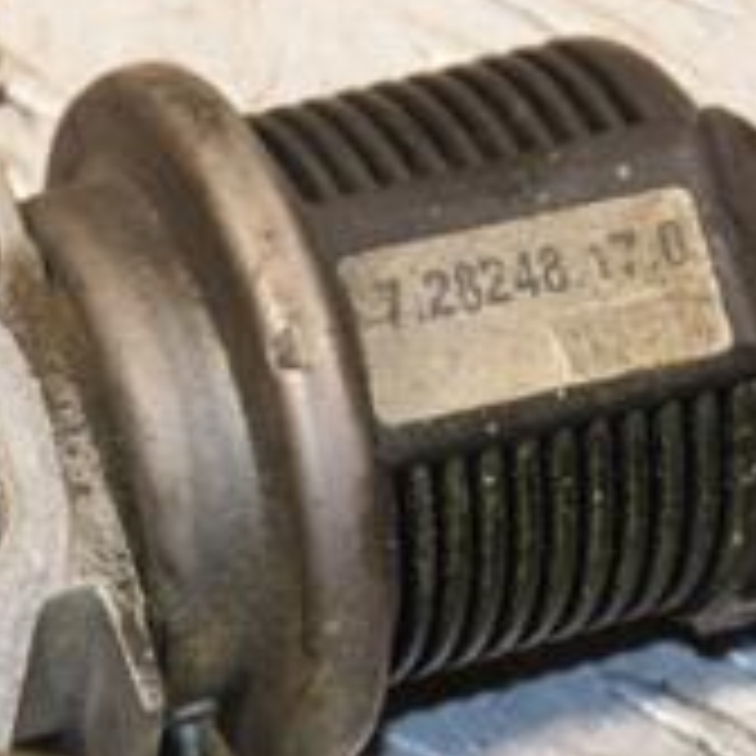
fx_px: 7857
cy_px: 477
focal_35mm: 318
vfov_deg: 5.5
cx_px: 212
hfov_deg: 5.5
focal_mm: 70
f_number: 7.1
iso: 800
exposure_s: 1/200
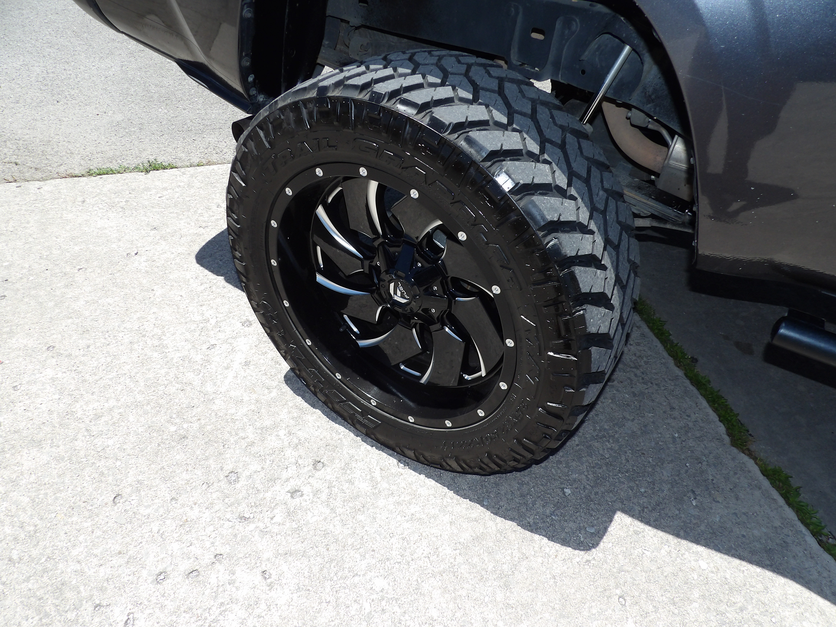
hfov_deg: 71.6
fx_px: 580
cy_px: 314
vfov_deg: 56.8
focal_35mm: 24
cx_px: 418
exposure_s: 1/692
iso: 100
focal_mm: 4.3
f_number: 3.2
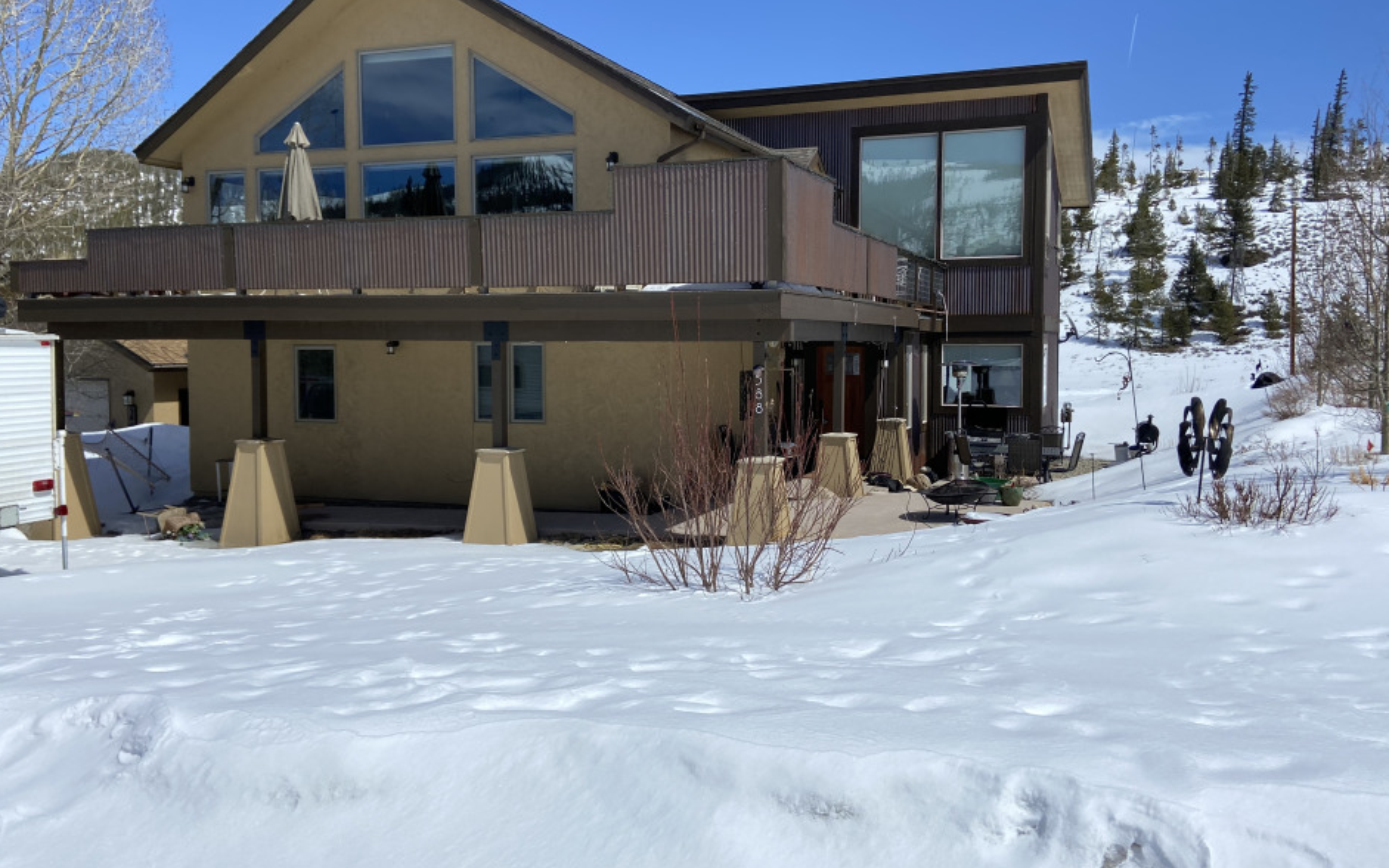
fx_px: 1136
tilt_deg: -2.9
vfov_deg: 41.8
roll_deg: -0.3
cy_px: 410
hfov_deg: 62.9
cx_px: 723
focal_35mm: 30
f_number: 1.8
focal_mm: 4.25
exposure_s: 1/7194
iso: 32
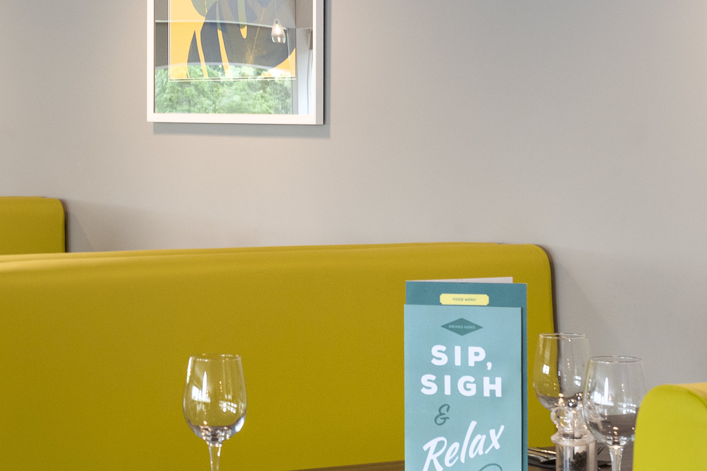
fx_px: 2180
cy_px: 122
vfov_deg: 12.3
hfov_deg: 18.3
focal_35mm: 111
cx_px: 190
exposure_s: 1/8
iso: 200
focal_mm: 36
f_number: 8
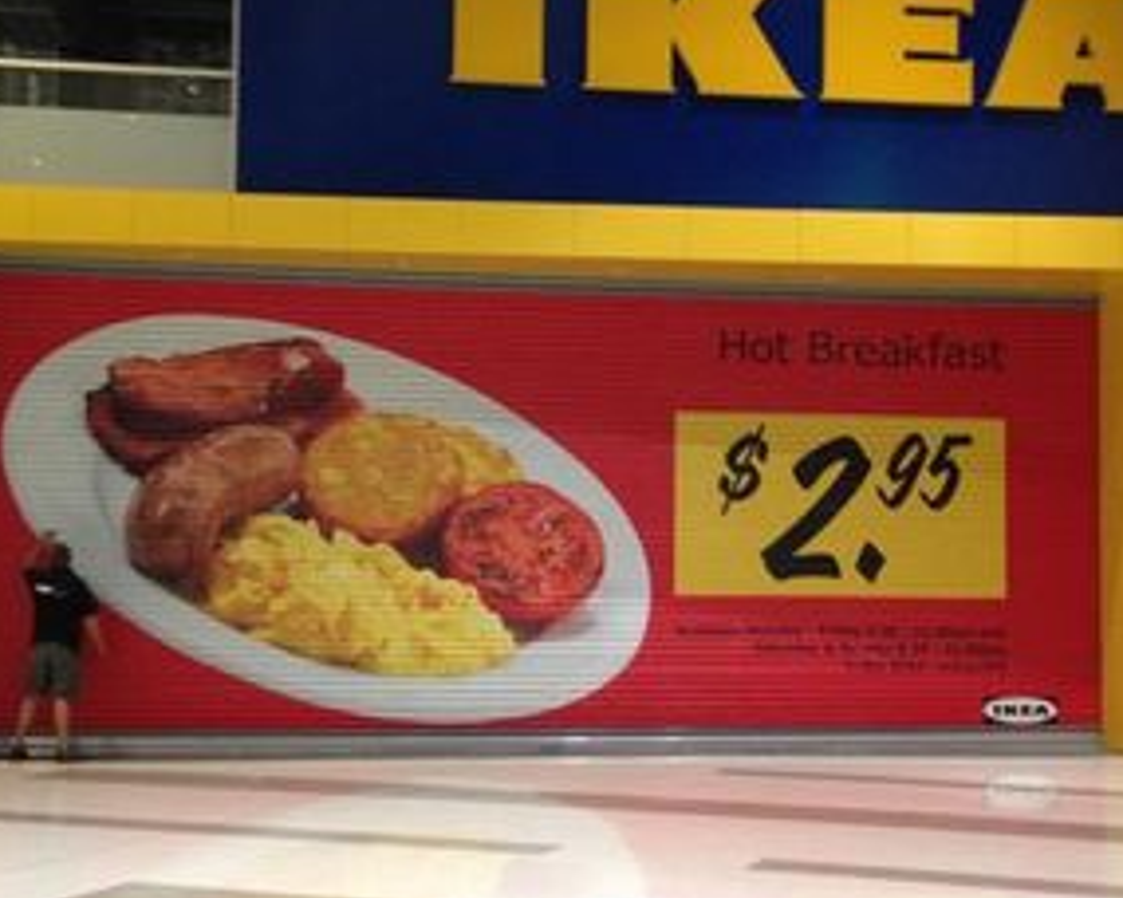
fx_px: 1994
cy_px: 435
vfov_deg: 25.4
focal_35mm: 60
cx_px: 642
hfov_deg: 31.4
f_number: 2.4
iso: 250
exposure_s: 1/20
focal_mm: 4.28
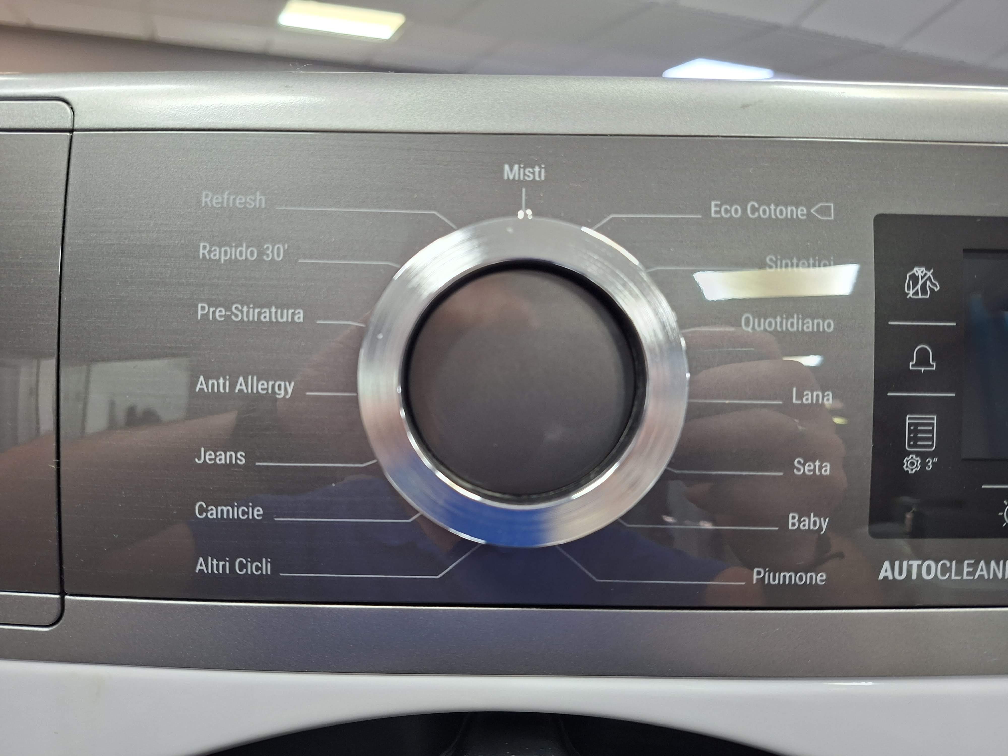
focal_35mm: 23
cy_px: 378
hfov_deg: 73.9
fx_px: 670
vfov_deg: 58.9
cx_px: 504
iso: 250
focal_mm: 5.54
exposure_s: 1/50
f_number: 1.8
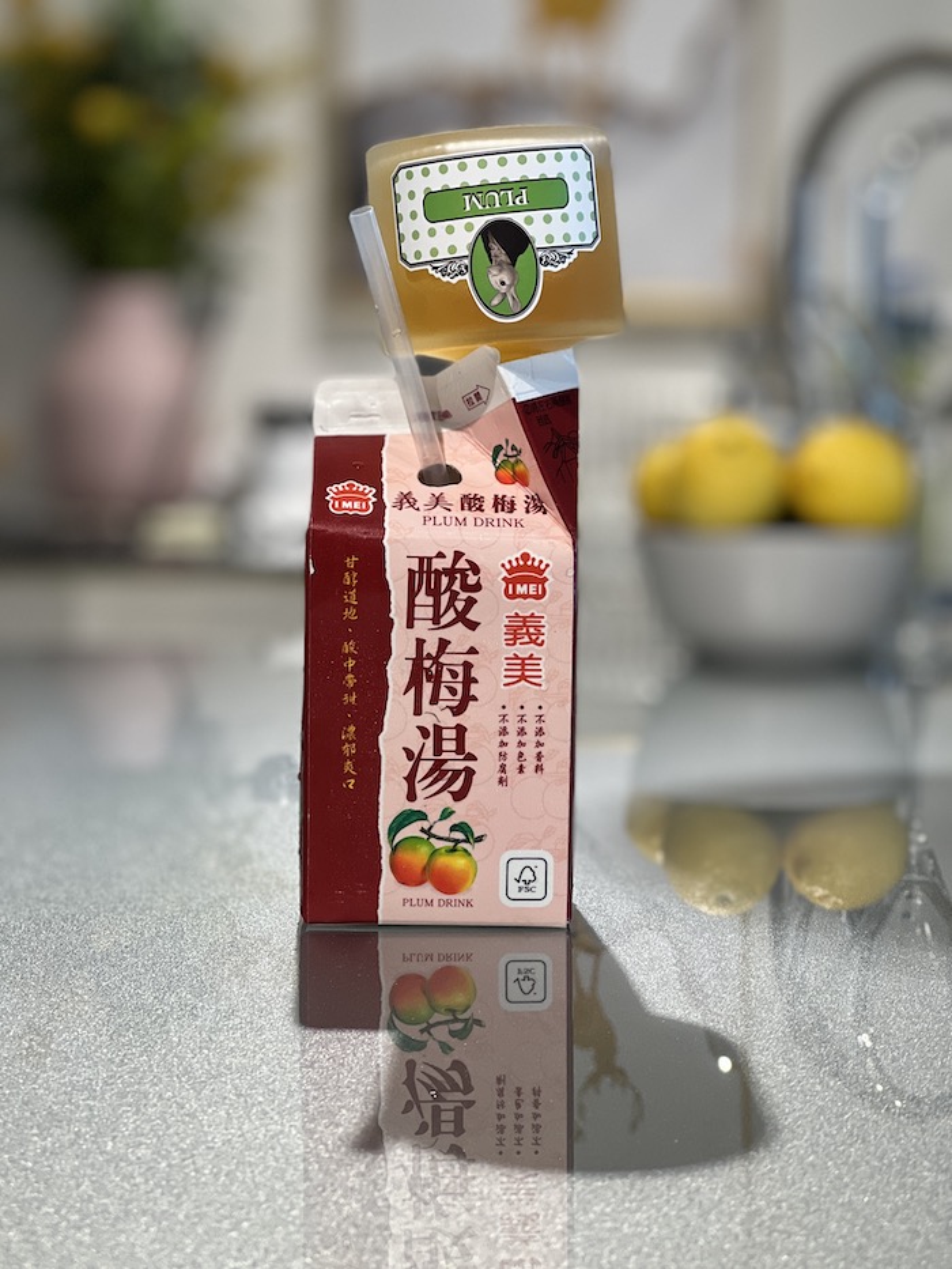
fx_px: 2823
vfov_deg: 25.3
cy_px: 634
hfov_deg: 19.1
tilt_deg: -4.4
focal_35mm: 77
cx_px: 476
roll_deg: -0.3
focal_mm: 9
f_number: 2.8
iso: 160
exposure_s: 1/60
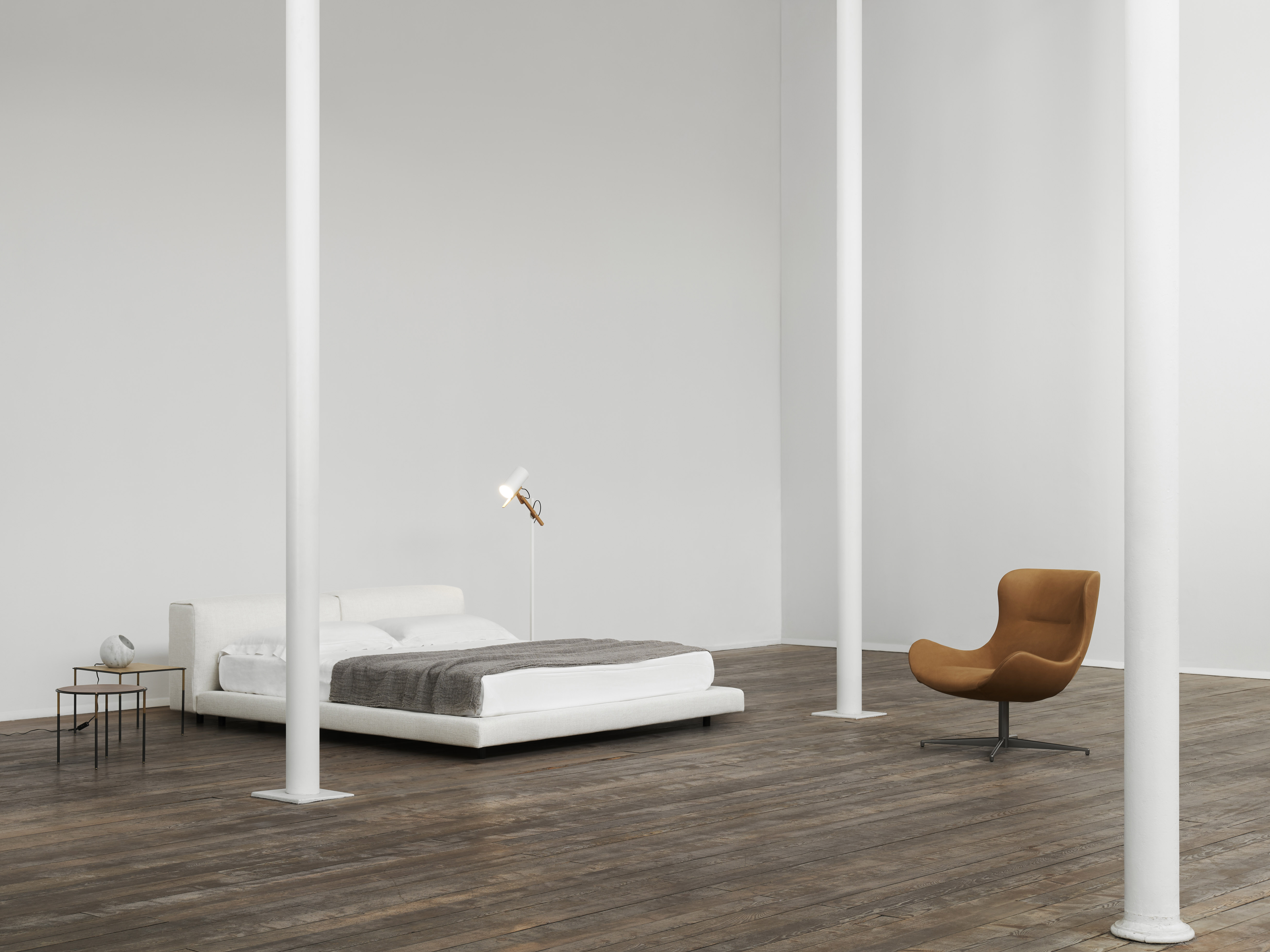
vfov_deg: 26.1
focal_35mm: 56
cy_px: 478
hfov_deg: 34.3
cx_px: 550
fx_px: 2054
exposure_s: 1/1.25
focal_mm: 51
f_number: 11
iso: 50
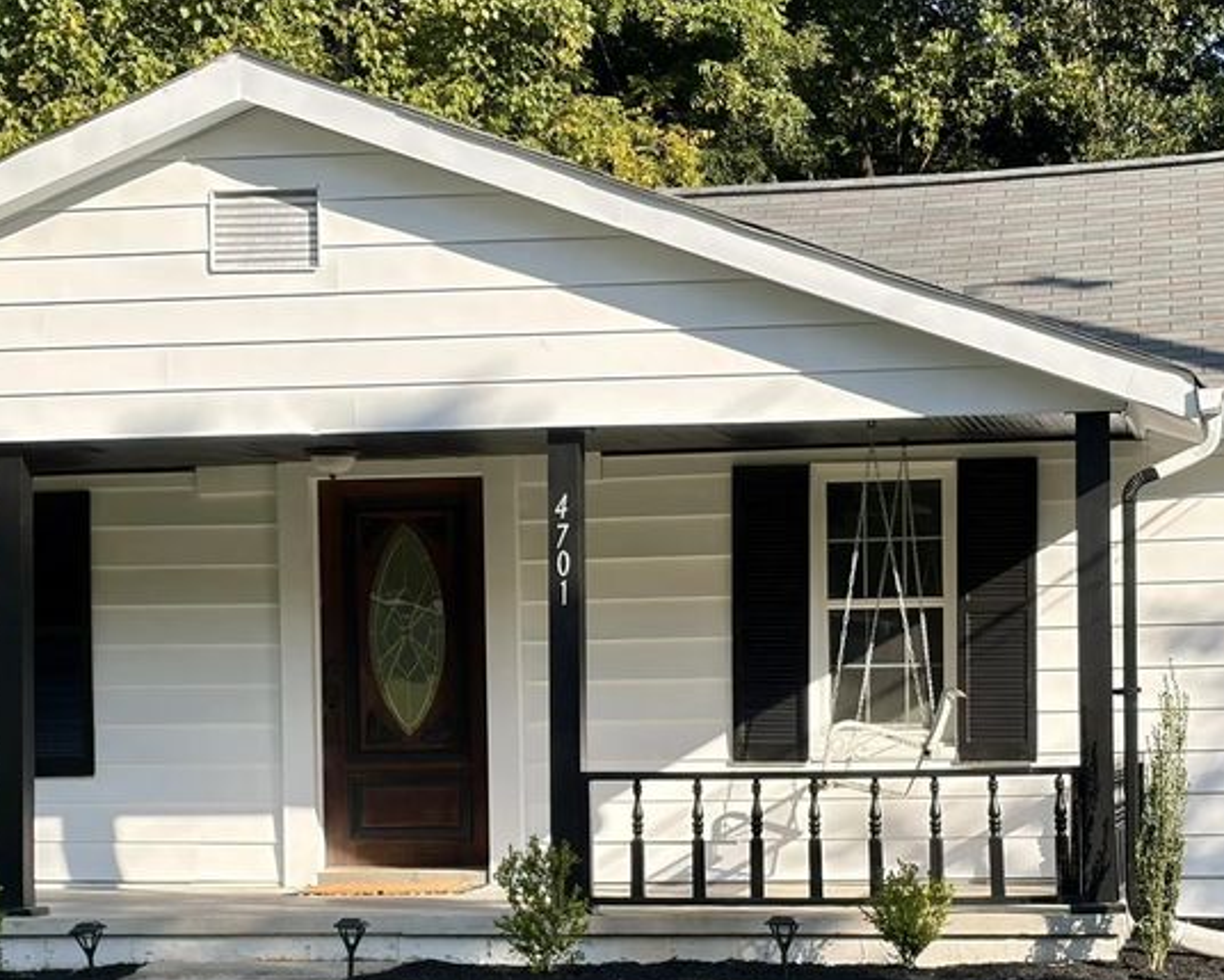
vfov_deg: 15.8
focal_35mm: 97
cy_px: 681
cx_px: 457
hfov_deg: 19.7
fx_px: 3515
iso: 32
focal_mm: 5.96
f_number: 1.6
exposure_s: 1/2012
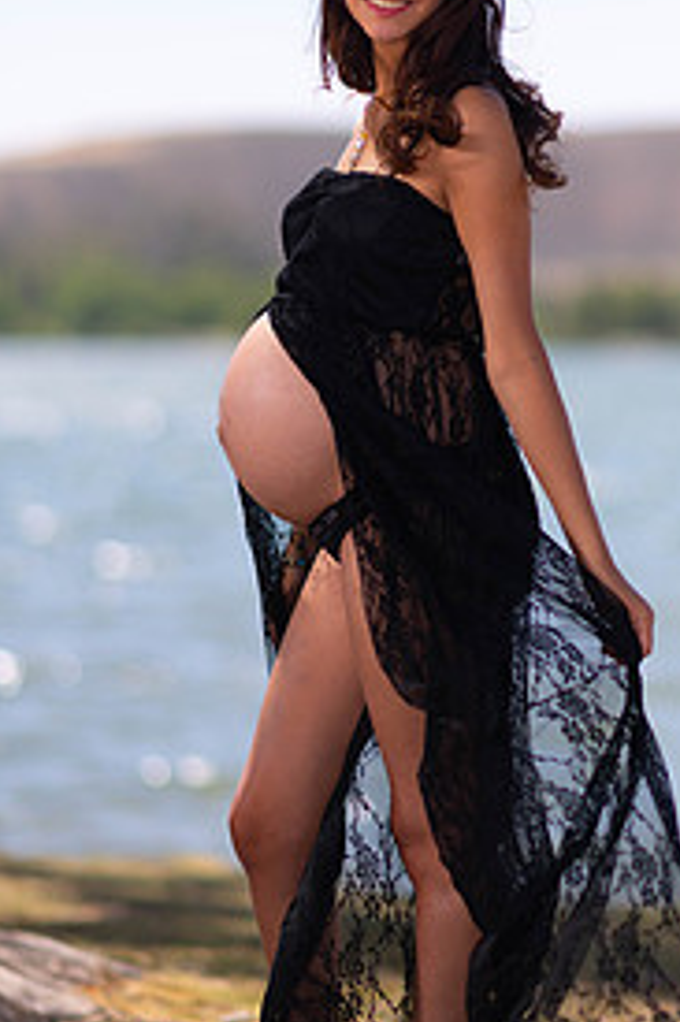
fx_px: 3943
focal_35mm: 139
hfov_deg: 9.9
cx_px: 431
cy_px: 450
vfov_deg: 14.8
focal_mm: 85
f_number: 1.6
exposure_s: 1/8000
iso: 160
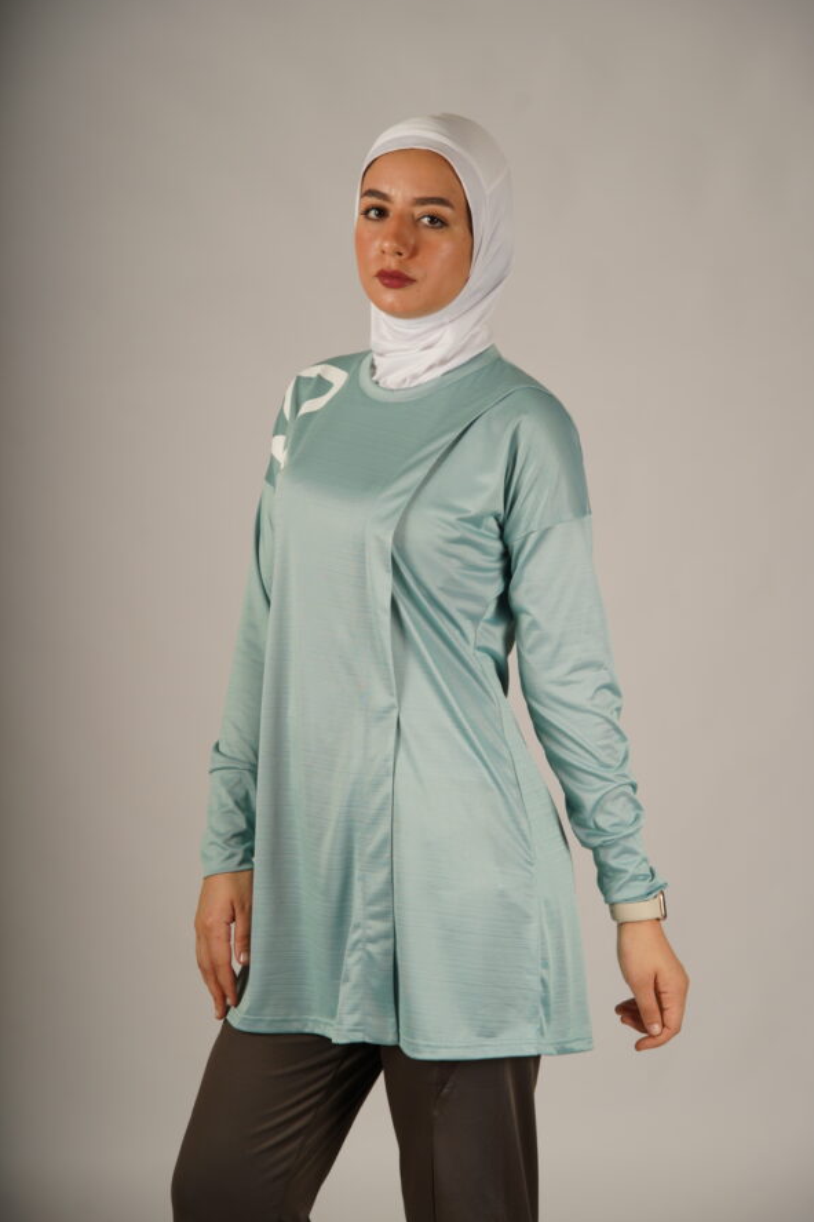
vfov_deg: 26.7
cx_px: 410
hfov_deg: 17.9
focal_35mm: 76
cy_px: 609
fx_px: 2578
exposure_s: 1/160
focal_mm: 75
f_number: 6.3
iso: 100
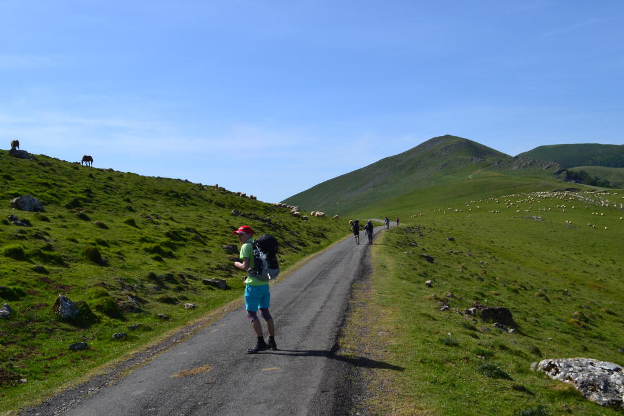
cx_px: 312
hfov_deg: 53.1
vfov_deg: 36.9
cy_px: 208
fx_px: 624
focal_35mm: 36
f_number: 11
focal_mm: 24
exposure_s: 1/400
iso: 400
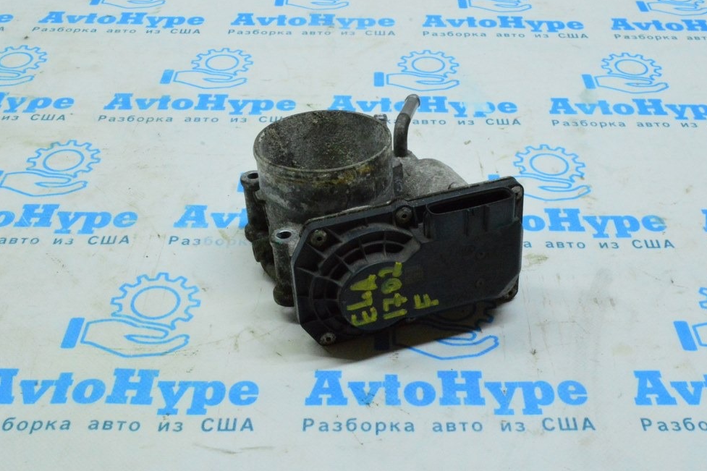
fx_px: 864
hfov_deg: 44.5
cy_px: 233
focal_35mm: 44
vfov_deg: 30.5
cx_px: 370
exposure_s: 1/30
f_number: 29
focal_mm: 28
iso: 6400
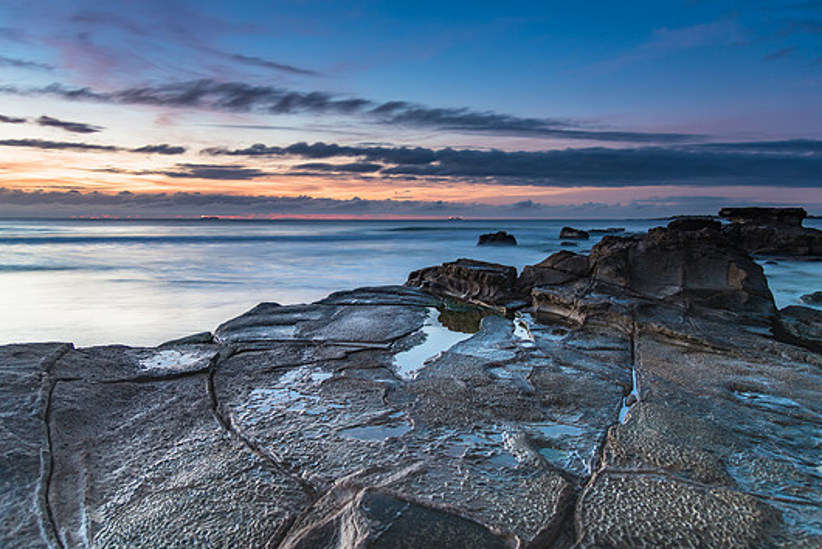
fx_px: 617
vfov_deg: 47.9
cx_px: 389
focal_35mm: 27
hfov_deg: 67.3
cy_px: 252
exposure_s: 10
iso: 250
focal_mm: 24
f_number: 4
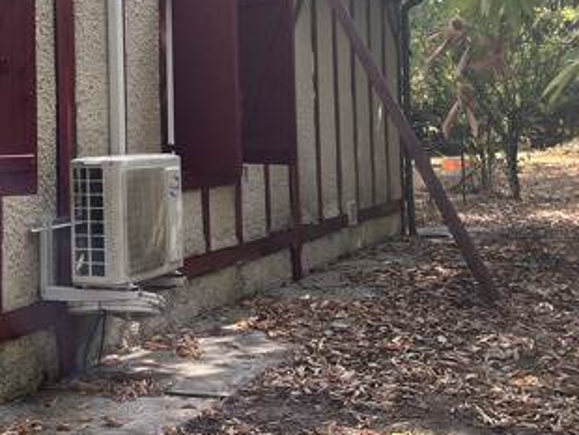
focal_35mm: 67
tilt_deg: +2.7
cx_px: 56
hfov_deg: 27.9
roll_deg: +0.7
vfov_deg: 21.6
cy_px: 60
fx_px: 1122
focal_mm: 5.1
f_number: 1.6
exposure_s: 1/361
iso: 50
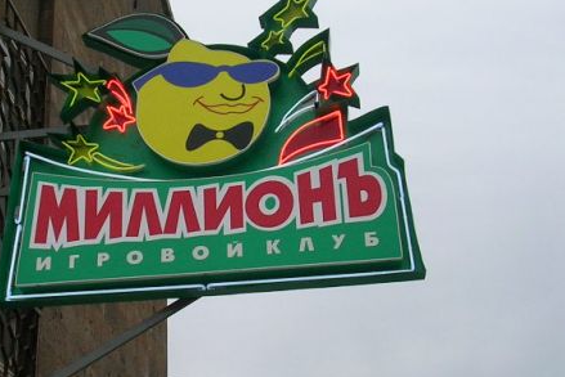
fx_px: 1130
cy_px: 190
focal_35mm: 72
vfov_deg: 18.9
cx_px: 227
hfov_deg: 28.0
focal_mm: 5.8
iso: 71
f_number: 5.6
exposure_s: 1/292
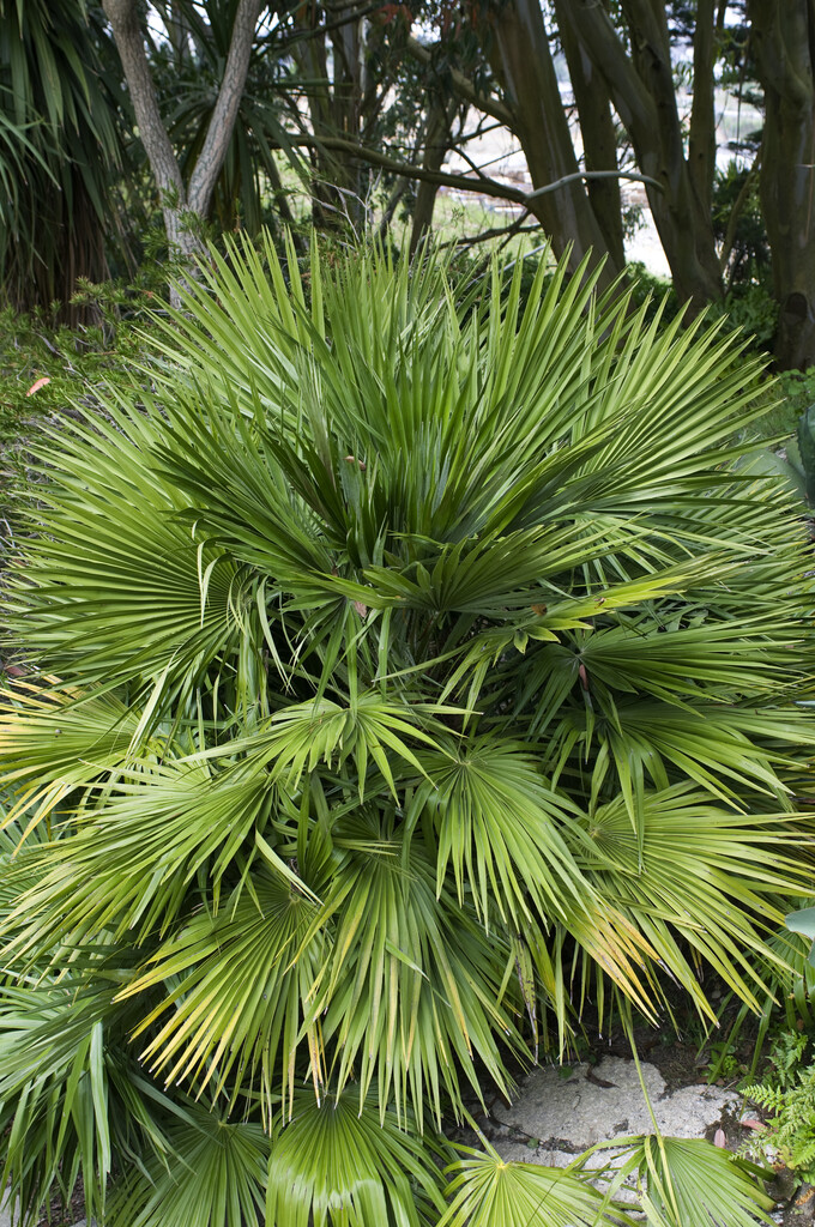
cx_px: 408
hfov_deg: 31.8
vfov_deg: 46.5
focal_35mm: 42
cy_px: 614
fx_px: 1430
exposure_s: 1/250
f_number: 4.5
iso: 200
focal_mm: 28
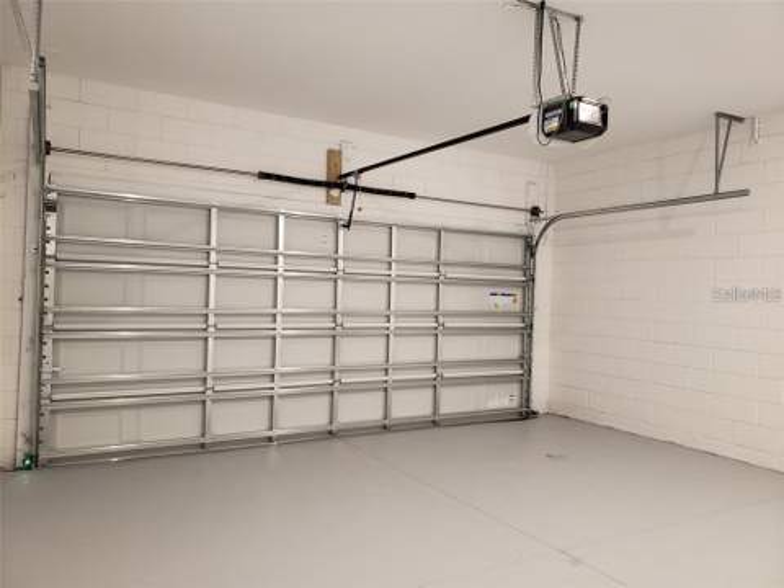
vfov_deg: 53.1
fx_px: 589
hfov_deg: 67.3
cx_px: 392
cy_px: 294
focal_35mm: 26
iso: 250
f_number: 1.5
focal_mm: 4.3
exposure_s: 1/17
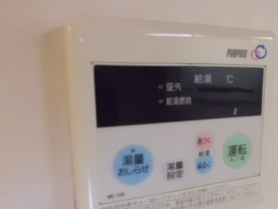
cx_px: 175
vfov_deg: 39.3
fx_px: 289
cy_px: 138
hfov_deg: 50.8
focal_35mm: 36
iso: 400
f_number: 2.8
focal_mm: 4.7
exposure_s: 1/80
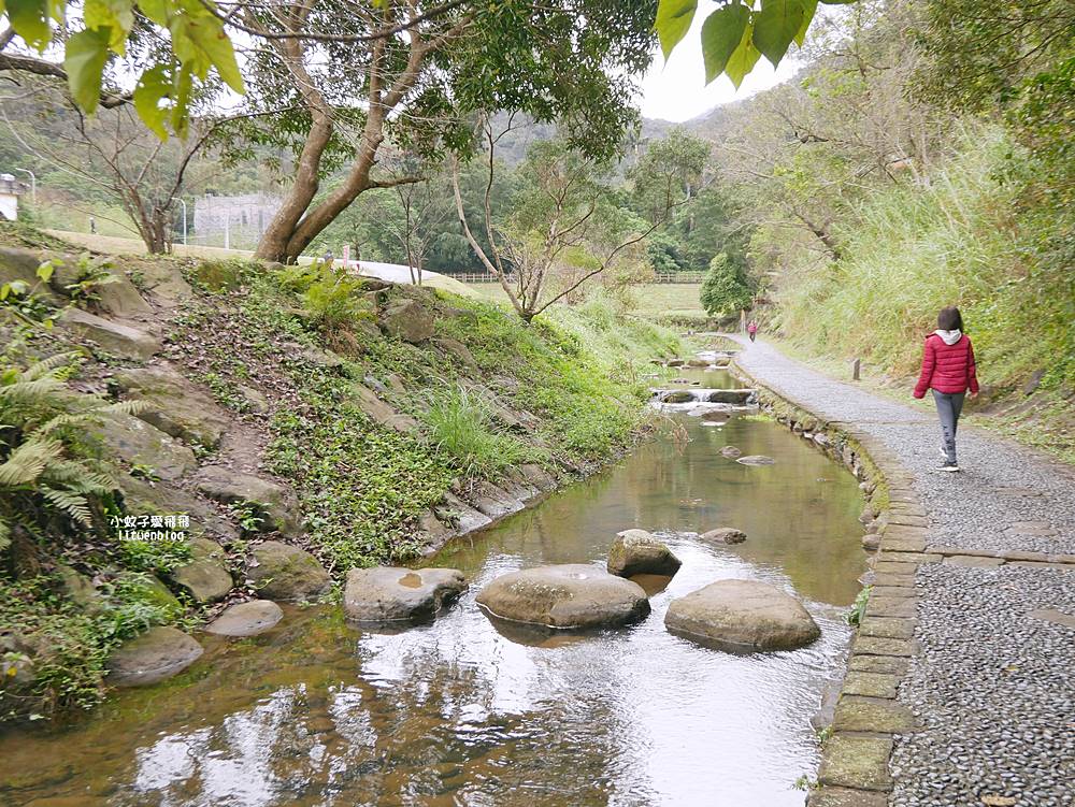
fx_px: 1056
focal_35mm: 34
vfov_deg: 41.8
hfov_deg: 53.9
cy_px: 404
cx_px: 538
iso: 400
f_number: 4.2
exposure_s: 1/60
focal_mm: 17
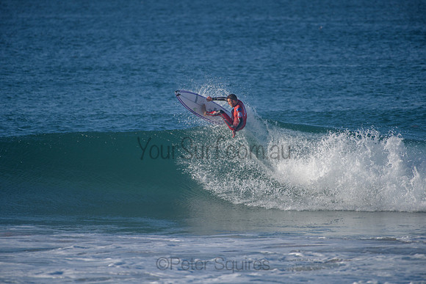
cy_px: 142
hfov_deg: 4.0
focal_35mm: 517
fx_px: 6123
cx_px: 213
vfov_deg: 2.7
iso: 250
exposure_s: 1/2000
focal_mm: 500
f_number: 5.6
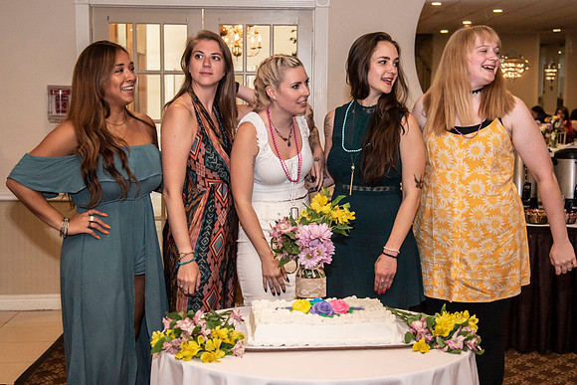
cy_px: 185
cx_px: 296
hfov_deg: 36.9
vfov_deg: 25.1
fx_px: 866
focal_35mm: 54
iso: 640
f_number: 4
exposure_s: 1/200
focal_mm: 38
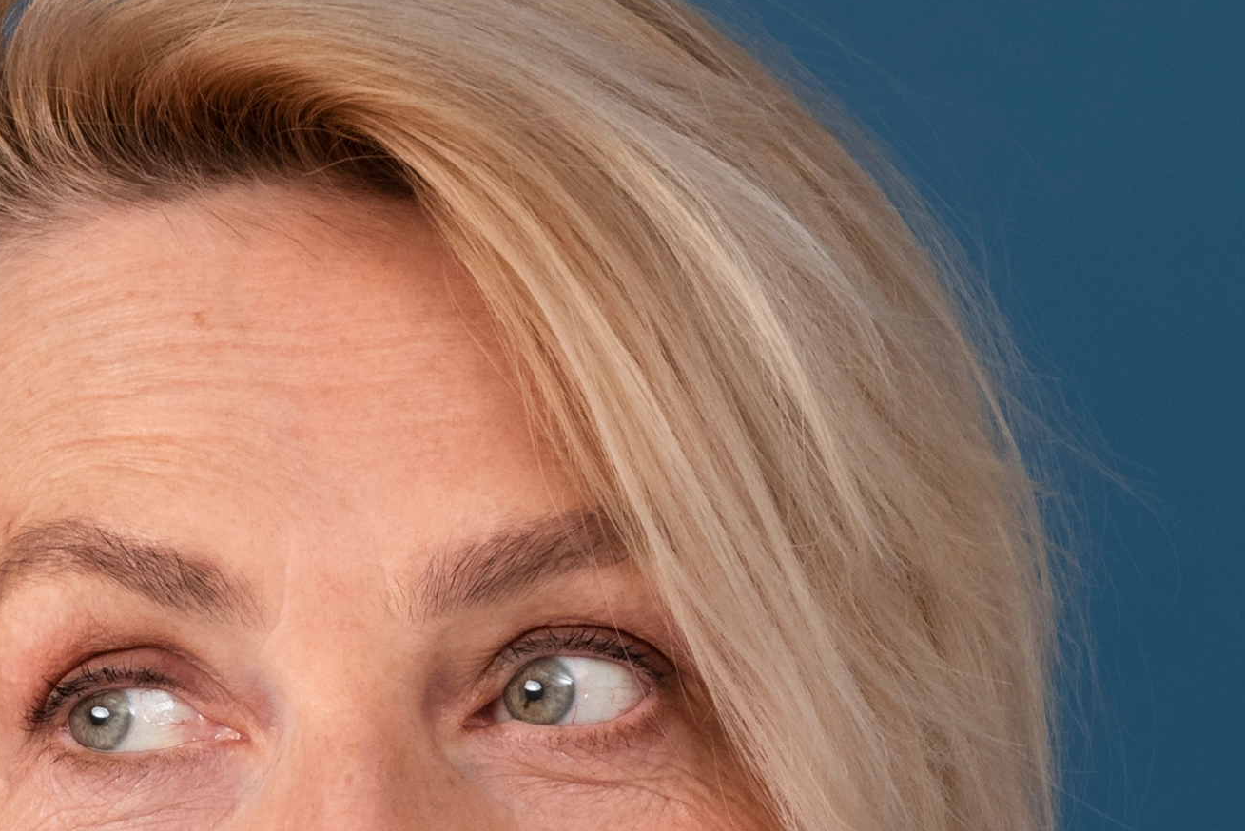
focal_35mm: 193
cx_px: -516
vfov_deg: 7.0
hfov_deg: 10.4
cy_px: 1205
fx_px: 6677
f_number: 5
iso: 400
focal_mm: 42
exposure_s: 1/200
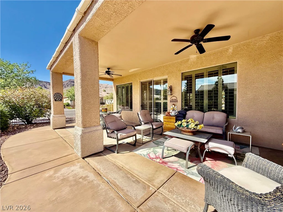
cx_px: 142
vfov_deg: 85.7
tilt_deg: -1.5
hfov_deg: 102.1
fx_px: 114
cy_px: 106
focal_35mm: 14
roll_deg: +1.0
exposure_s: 1/928
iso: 64
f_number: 2.2
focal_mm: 2.22
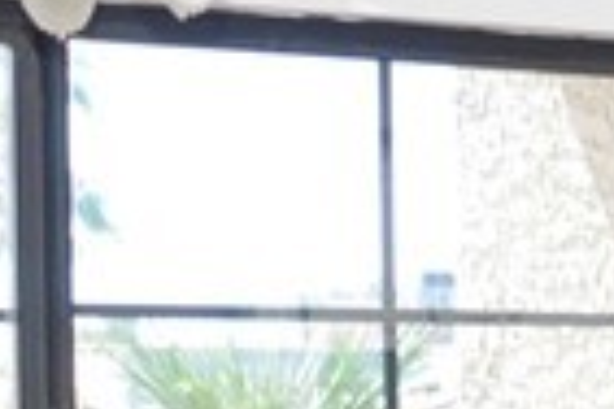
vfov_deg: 6.3
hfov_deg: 9.2
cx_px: 1295
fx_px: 3547
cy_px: 977
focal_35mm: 208
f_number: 5
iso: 400
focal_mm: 18
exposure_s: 1/100
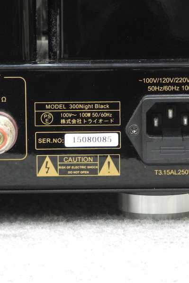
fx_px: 2629
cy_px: 116
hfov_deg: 4.1
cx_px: 68
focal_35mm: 334
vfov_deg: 6.2
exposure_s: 1/6.1
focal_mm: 42.6
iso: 400
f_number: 5.6
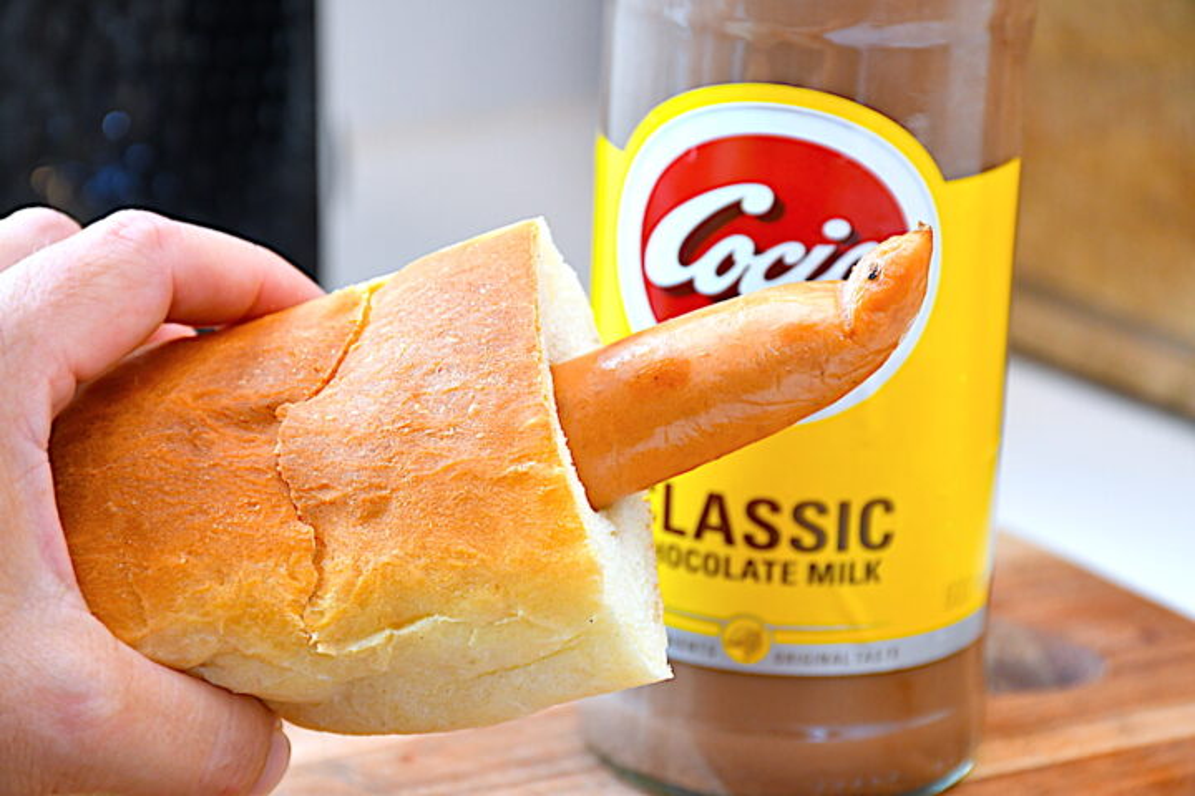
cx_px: 598
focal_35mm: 174
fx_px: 5775
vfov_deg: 7.9
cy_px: 398
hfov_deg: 11.8
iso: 1800
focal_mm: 116
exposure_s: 1/125
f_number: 8
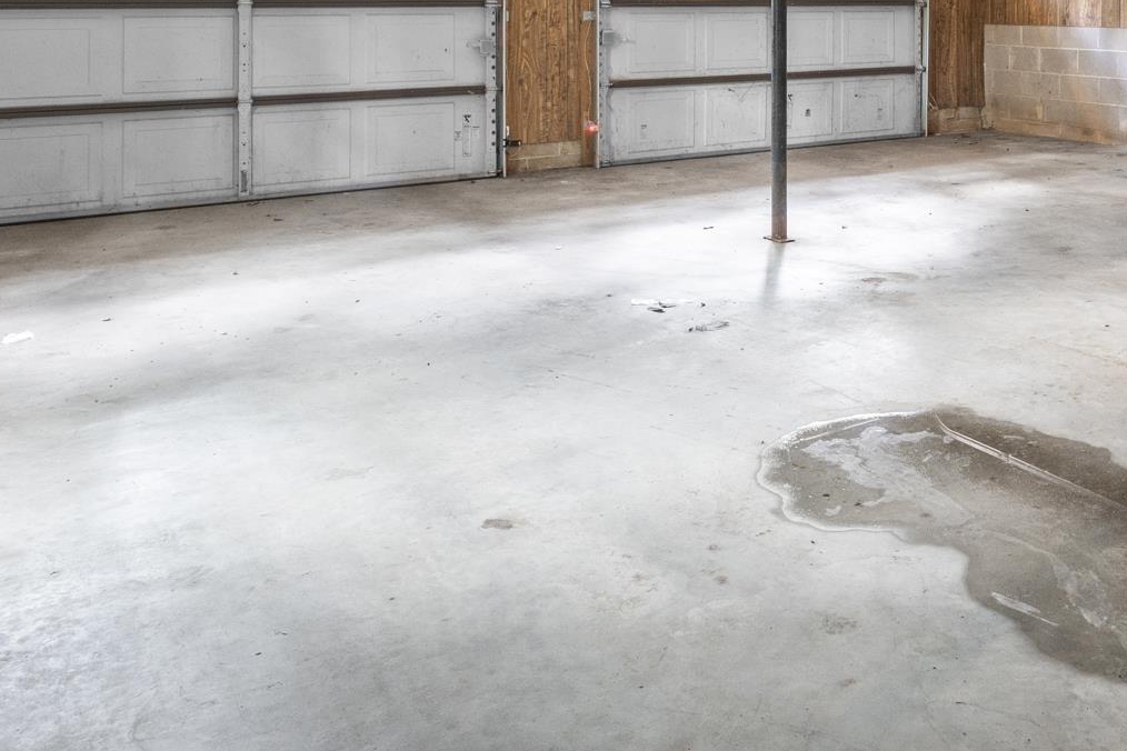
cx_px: 882
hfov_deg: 49.2
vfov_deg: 33.2
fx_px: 1158
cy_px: 14
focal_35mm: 37
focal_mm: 10
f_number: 7.1
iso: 400
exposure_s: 2
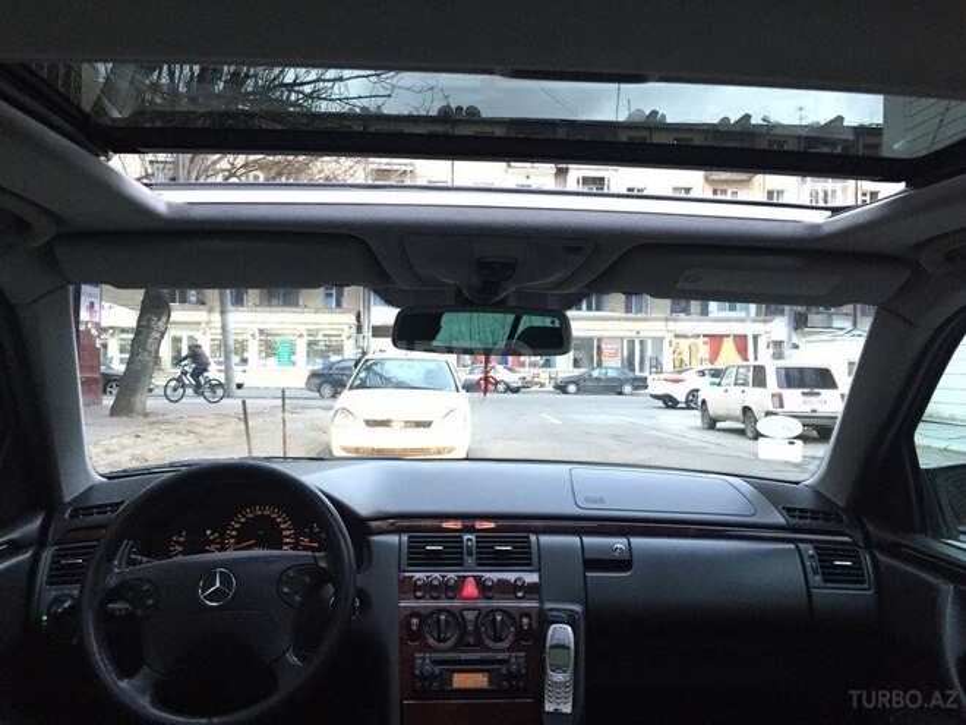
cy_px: 362
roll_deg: -0.8
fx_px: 809
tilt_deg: +1.4
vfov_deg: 48.2
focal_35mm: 29
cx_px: 483
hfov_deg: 61.7
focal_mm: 4.15
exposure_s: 1/20
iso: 250
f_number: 2.2
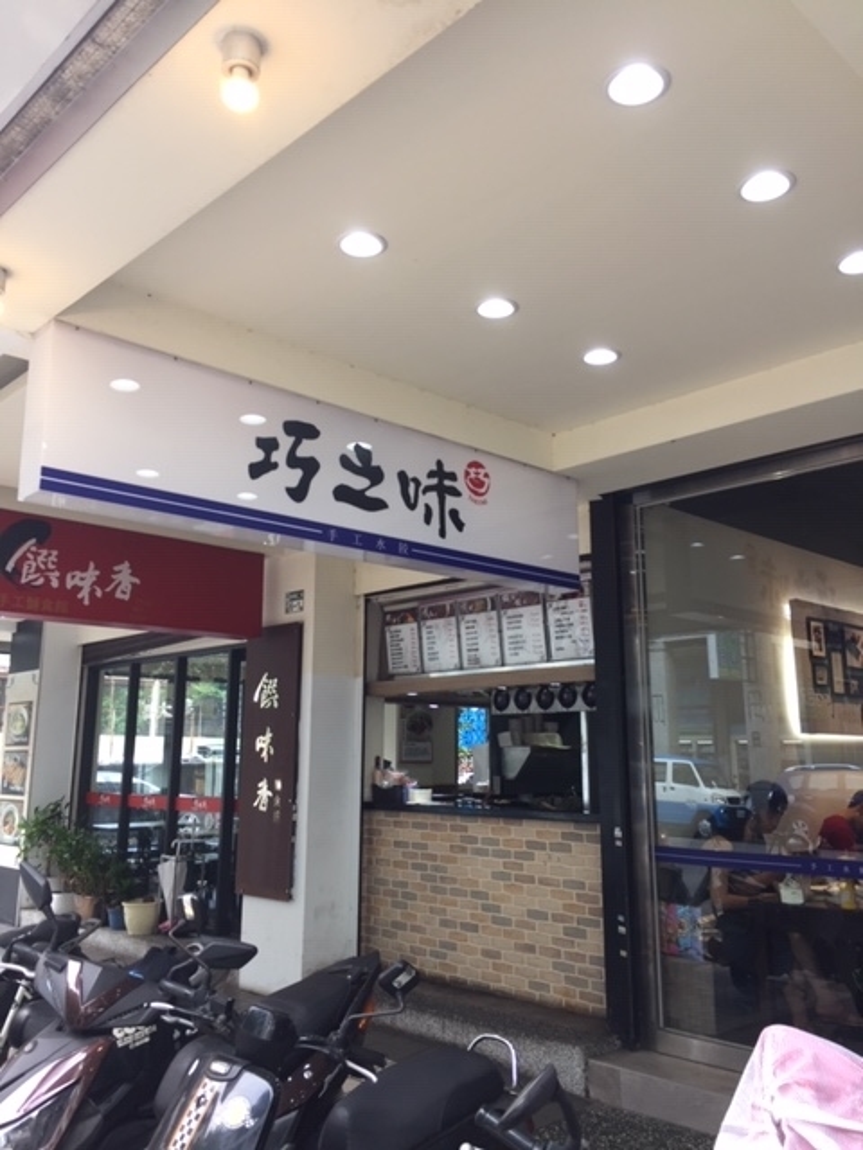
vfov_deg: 61.7
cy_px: 575
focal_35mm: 29
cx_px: 432
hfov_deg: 48.2
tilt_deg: +13.2
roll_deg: +0.3
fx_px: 964
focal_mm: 4.15
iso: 32
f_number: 2.2
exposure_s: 1/60
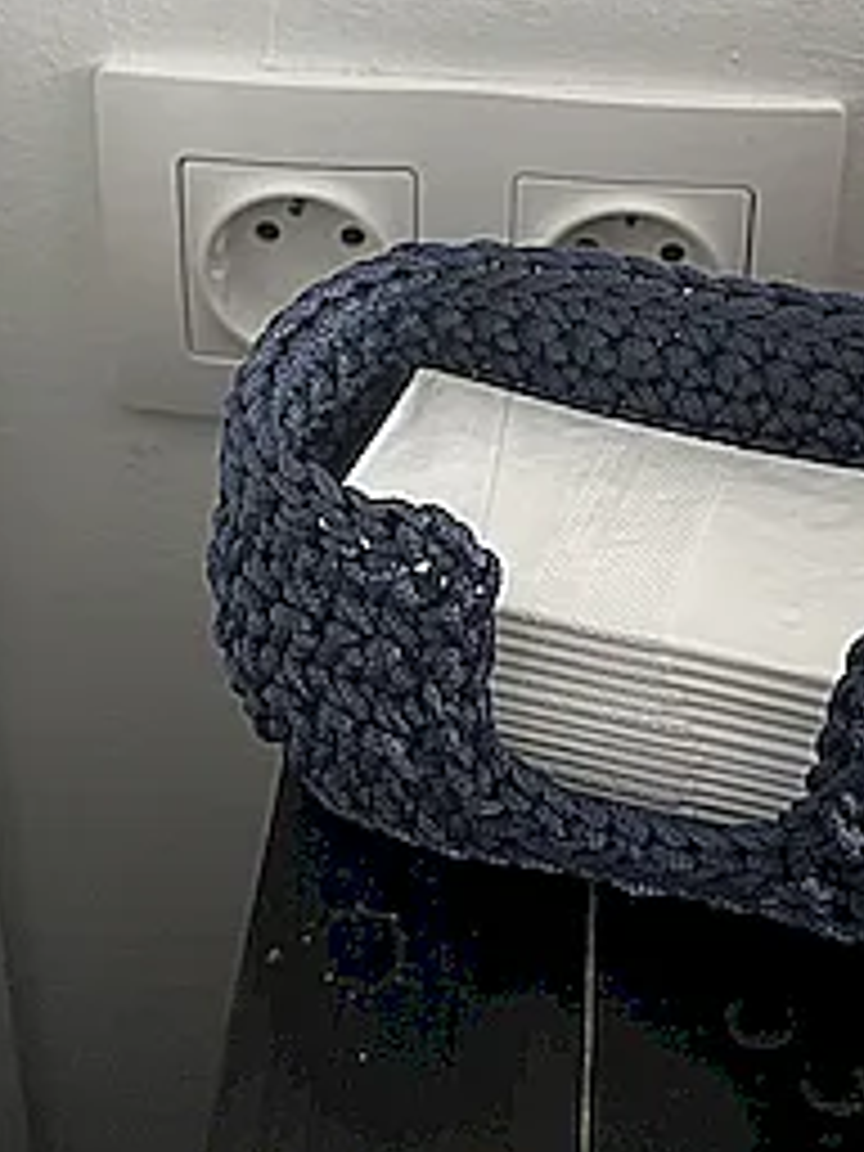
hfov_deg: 24.0
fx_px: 2030
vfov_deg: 30.3
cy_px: 112
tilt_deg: -28.6
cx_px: 522
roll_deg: -2.1
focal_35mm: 61
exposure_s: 1/60
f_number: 1.6
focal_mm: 5.1
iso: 125
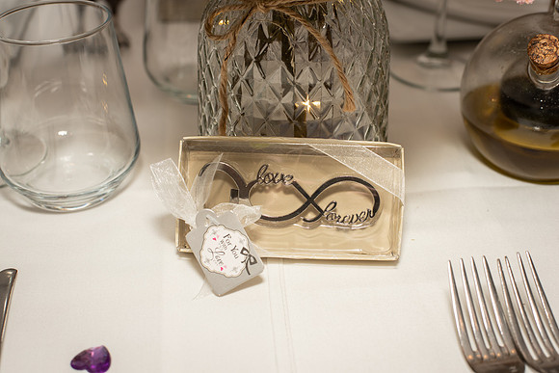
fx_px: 777
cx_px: 280
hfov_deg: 39.6
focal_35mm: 50
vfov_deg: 27.0
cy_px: 186
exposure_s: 1/200
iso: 320
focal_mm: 50
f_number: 5.6
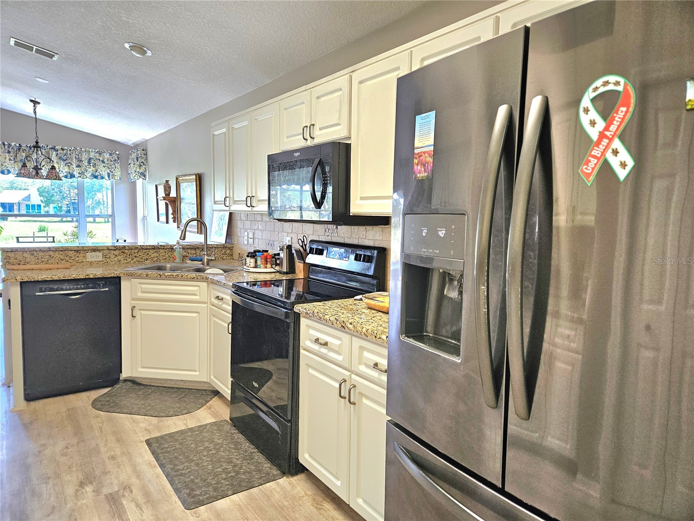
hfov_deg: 73.9
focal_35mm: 23
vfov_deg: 58.9
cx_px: 347
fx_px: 461
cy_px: 260
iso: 250
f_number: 1.8
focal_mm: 5.4
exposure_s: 1/120
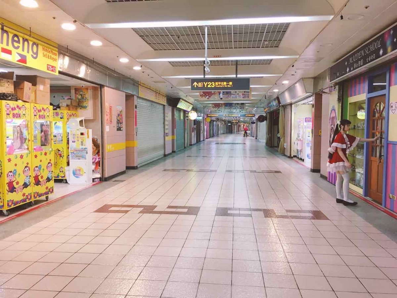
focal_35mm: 29
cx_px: 198
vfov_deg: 48.2
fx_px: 333
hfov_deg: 61.7
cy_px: 149
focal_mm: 4.15
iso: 64
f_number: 2.2
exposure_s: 1/30
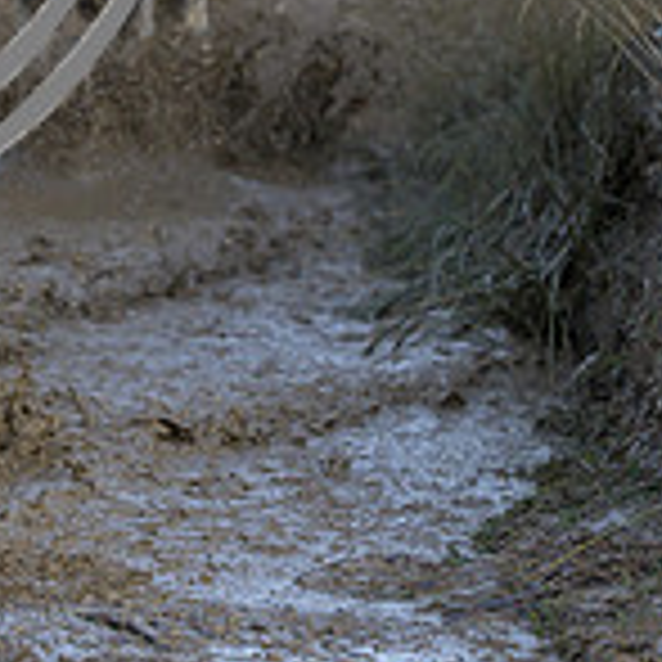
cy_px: -101
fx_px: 5214
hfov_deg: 7.2
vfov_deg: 7.2
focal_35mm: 241
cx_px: -270
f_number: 3.2
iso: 800
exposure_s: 1/1000
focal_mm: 72
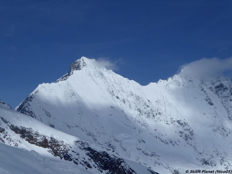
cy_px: 87
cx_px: 116
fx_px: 570
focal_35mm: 85
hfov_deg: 23.0
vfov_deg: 17.4
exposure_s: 1/1600
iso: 80
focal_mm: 14.1
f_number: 5.6
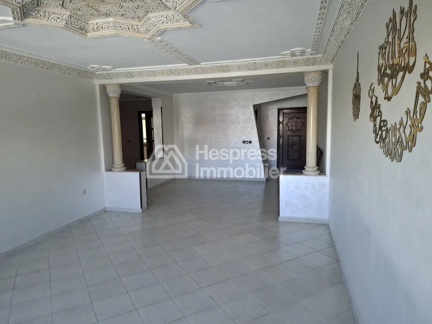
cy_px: 162
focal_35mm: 23
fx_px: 287
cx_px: 216
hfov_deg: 73.9
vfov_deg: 58.9
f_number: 1.8
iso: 250
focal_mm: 5.54
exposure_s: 1/120
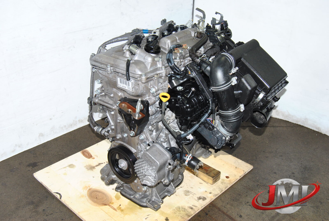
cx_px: 164
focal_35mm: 39
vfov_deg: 34.3
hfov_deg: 49.5
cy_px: 110
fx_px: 357
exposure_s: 1/200
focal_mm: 26
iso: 400
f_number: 7.1
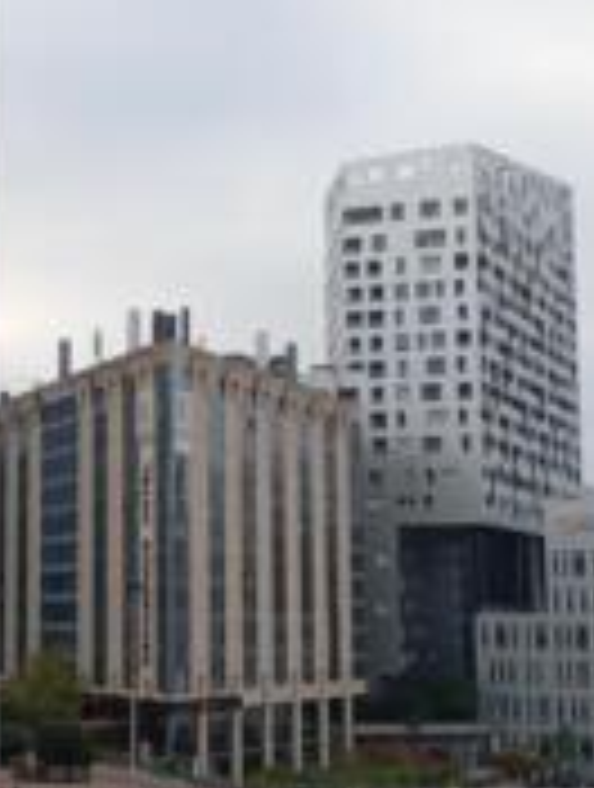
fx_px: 1824
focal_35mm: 80
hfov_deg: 18.2
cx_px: 65
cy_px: 365
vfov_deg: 24.4
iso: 101
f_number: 1.8
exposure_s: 1/230
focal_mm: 4.27
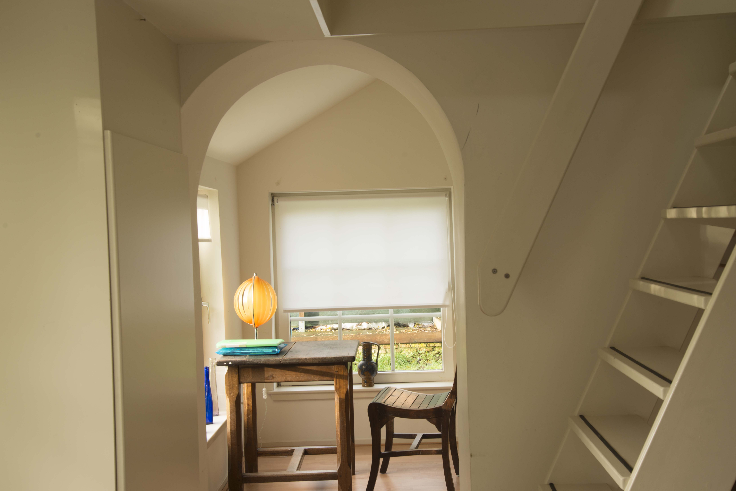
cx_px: 376
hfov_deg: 41.9
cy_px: 270
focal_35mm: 47
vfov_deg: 28.6
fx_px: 961
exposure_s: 1/8
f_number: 10
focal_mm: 42
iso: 200
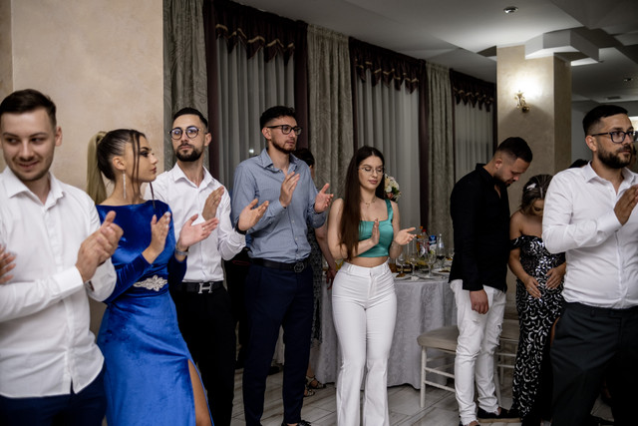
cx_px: 319
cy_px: 213
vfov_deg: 37.9
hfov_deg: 54.4
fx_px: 620
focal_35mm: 35
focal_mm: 23
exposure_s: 1/160
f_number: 1.8
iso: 640
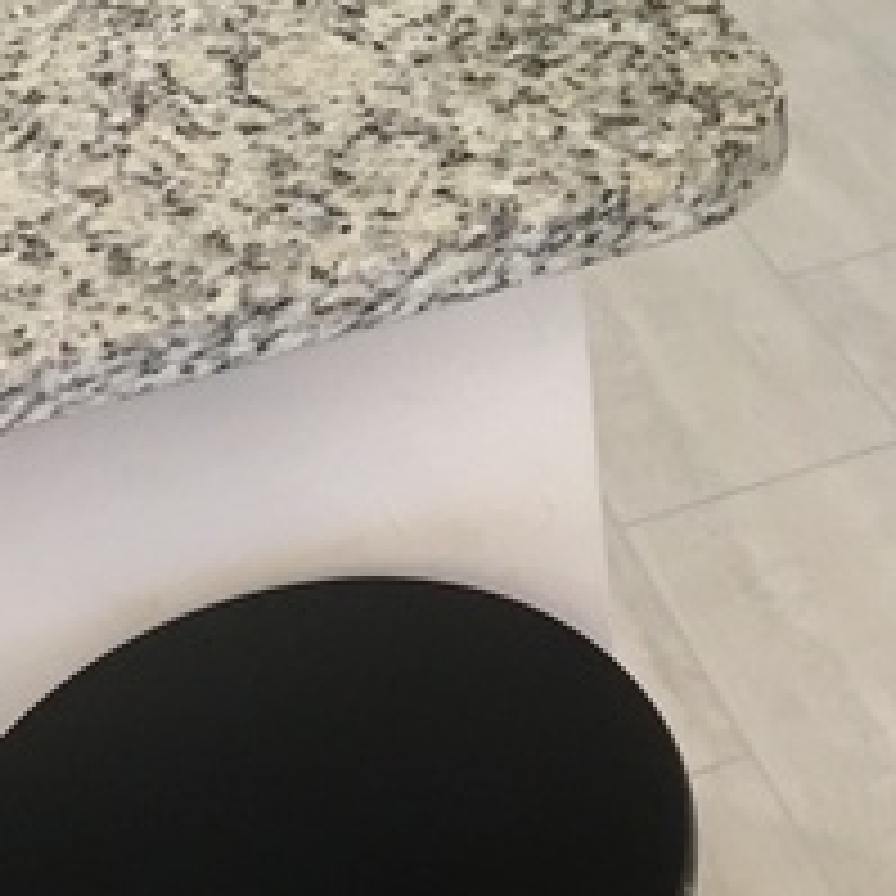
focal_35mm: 86
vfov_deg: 18.7
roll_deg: +3.3
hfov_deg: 20.0
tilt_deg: -21.2
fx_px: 2518
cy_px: -263
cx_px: 693
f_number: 2.2
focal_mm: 4.15
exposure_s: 1/30
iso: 125
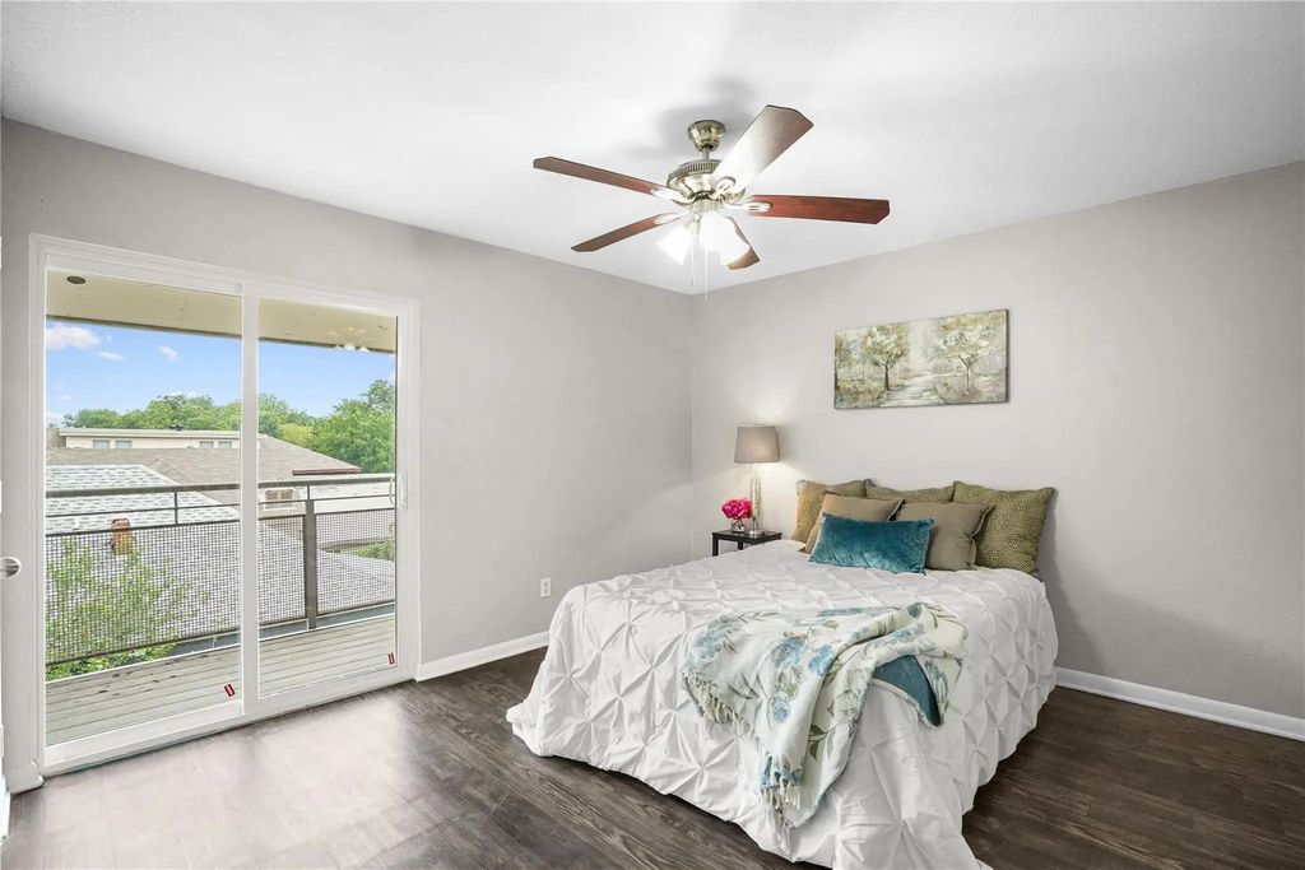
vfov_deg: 73.8
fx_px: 580
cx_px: 652
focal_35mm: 16
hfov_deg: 96.7
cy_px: 435
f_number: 8
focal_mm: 16
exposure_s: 1/250
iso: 12800
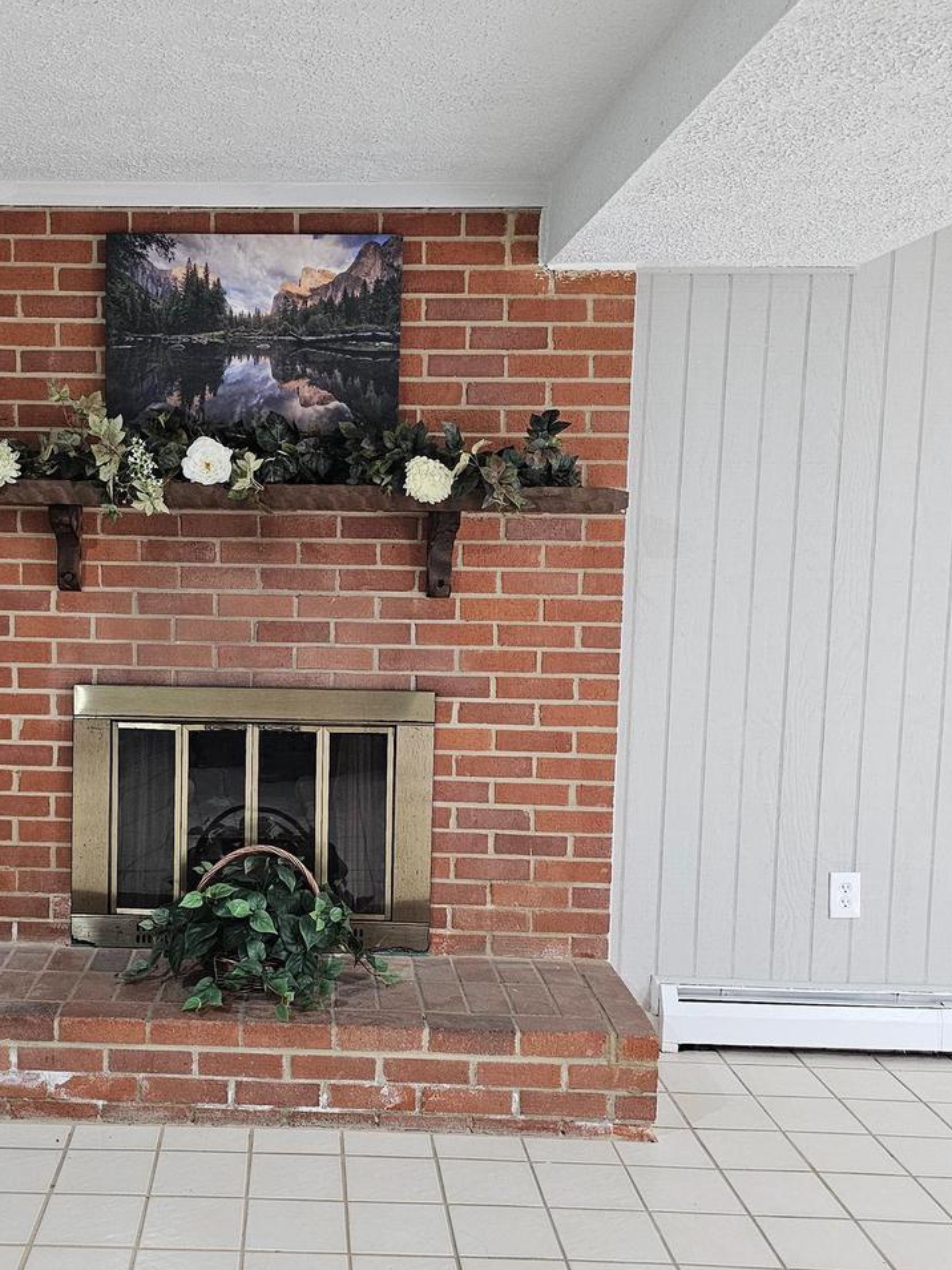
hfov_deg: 37.7
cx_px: 233
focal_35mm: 37
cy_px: 677
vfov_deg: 50.1
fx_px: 1357
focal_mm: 6.3
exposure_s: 1/120
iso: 800
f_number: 1.7
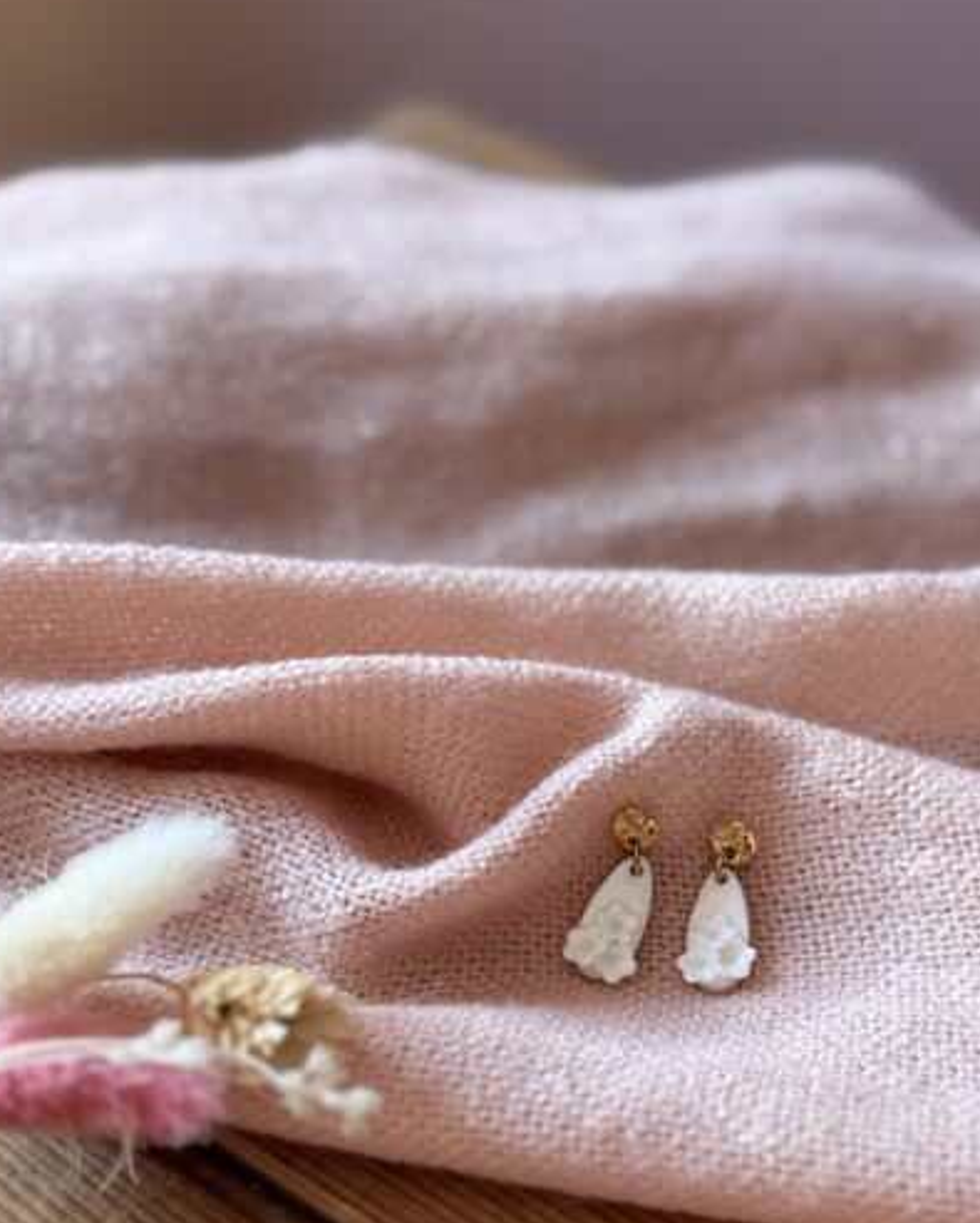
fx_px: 1376
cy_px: 757
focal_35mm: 38
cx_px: 633
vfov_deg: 47.5
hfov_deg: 38.8
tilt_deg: -50.2
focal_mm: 6.76
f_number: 1.78
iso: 160
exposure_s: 1/121
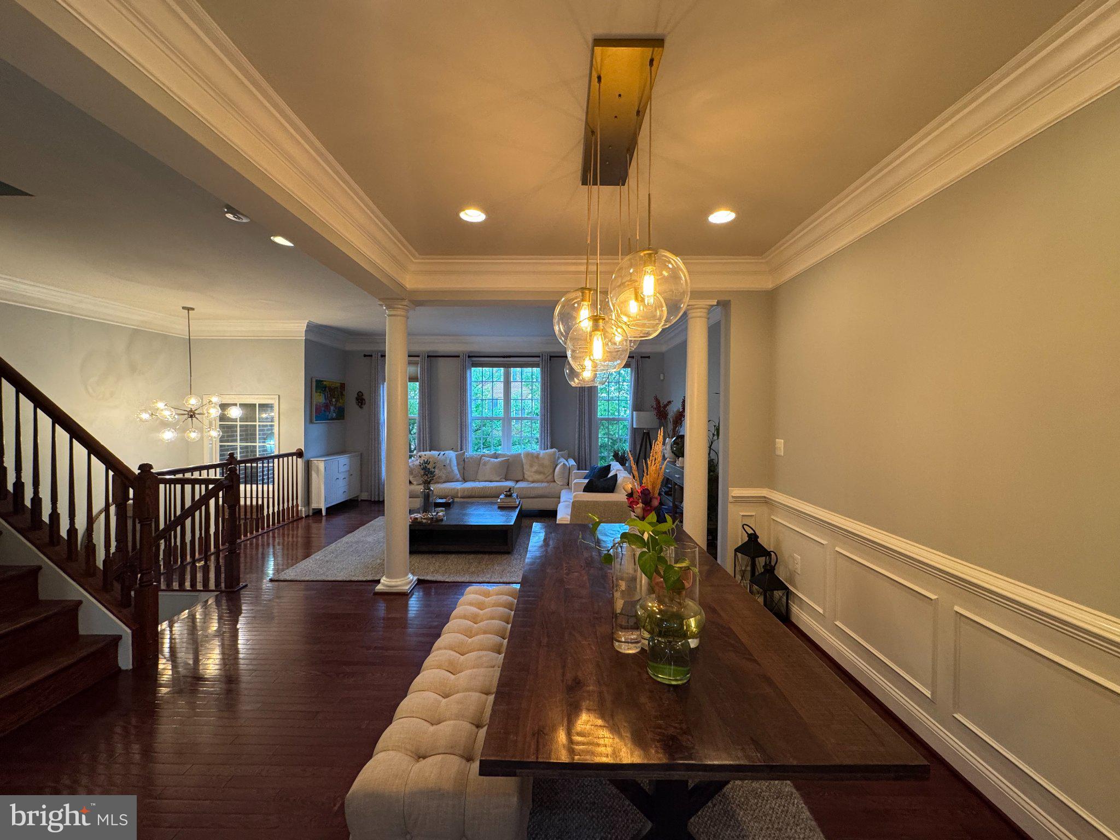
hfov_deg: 102.1
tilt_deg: -1.6
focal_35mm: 14
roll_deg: +0.1
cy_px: 420
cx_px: 560
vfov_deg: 85.7
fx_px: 453
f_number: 2.2
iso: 200
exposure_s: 1/60
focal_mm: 2.22
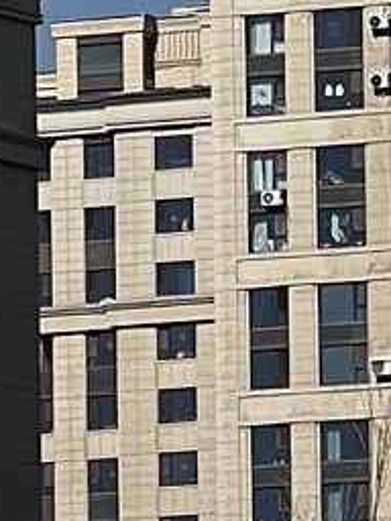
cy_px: 454
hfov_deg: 2.4
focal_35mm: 602
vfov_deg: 3.3
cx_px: 1497
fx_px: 9066
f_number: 2.8
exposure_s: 1/1647
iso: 32
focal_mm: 9
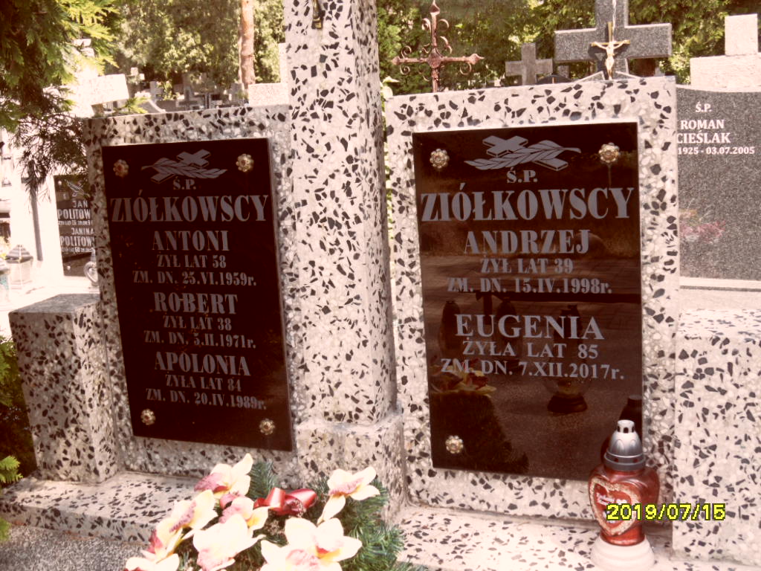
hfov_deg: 46.8
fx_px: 879
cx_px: 380
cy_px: 286
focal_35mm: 40
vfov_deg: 36.0
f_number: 3.6
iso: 80
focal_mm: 6.5
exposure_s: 1/125
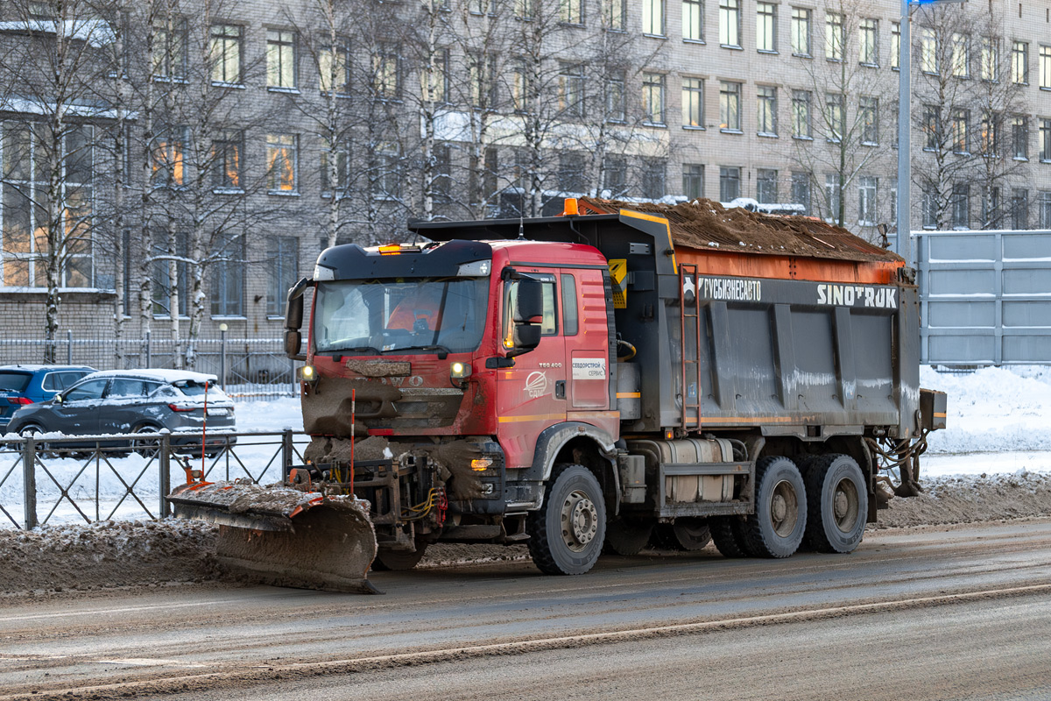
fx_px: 3284
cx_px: 526
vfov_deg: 12.2
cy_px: 350
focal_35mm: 112
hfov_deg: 18.2
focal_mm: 75
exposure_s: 1/320
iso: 800
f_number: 7.1
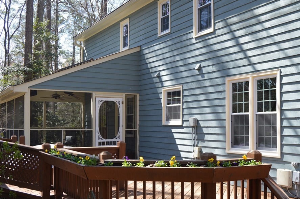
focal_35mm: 44
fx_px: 366
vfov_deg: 30.4
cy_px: 114
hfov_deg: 44.5
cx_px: 146
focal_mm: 24
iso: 110
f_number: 5.6
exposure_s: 1/125
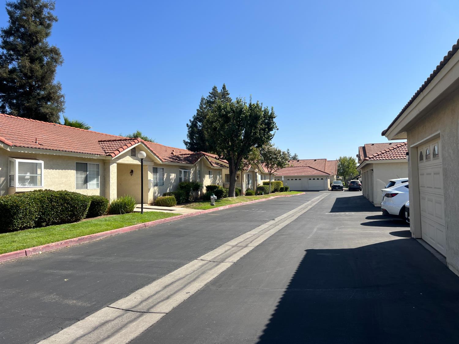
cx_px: 230
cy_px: 172
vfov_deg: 53.1
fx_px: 345
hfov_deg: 67.3
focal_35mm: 26
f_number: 1.5
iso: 50
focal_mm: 5.7
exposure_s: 1/4630
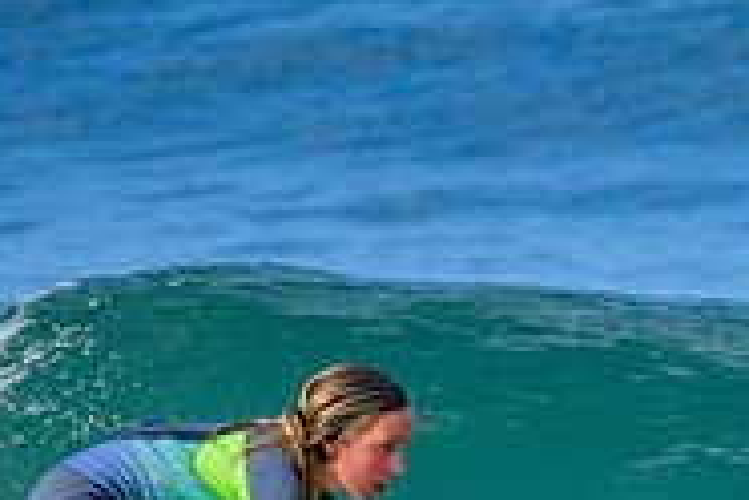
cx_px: 741
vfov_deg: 0.6
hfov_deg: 0.8
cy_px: 712
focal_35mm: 2491
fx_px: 51823
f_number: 11
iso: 3600
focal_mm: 800
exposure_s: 1/1250
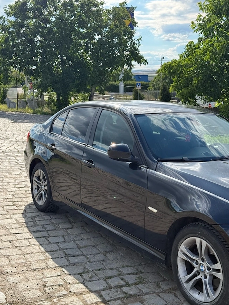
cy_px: 154
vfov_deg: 38.9
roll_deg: -1.5
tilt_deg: -9.4
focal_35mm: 49
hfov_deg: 29.7
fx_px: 432
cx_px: 116
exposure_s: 1/2976
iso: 100
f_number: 1.78
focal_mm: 6.76
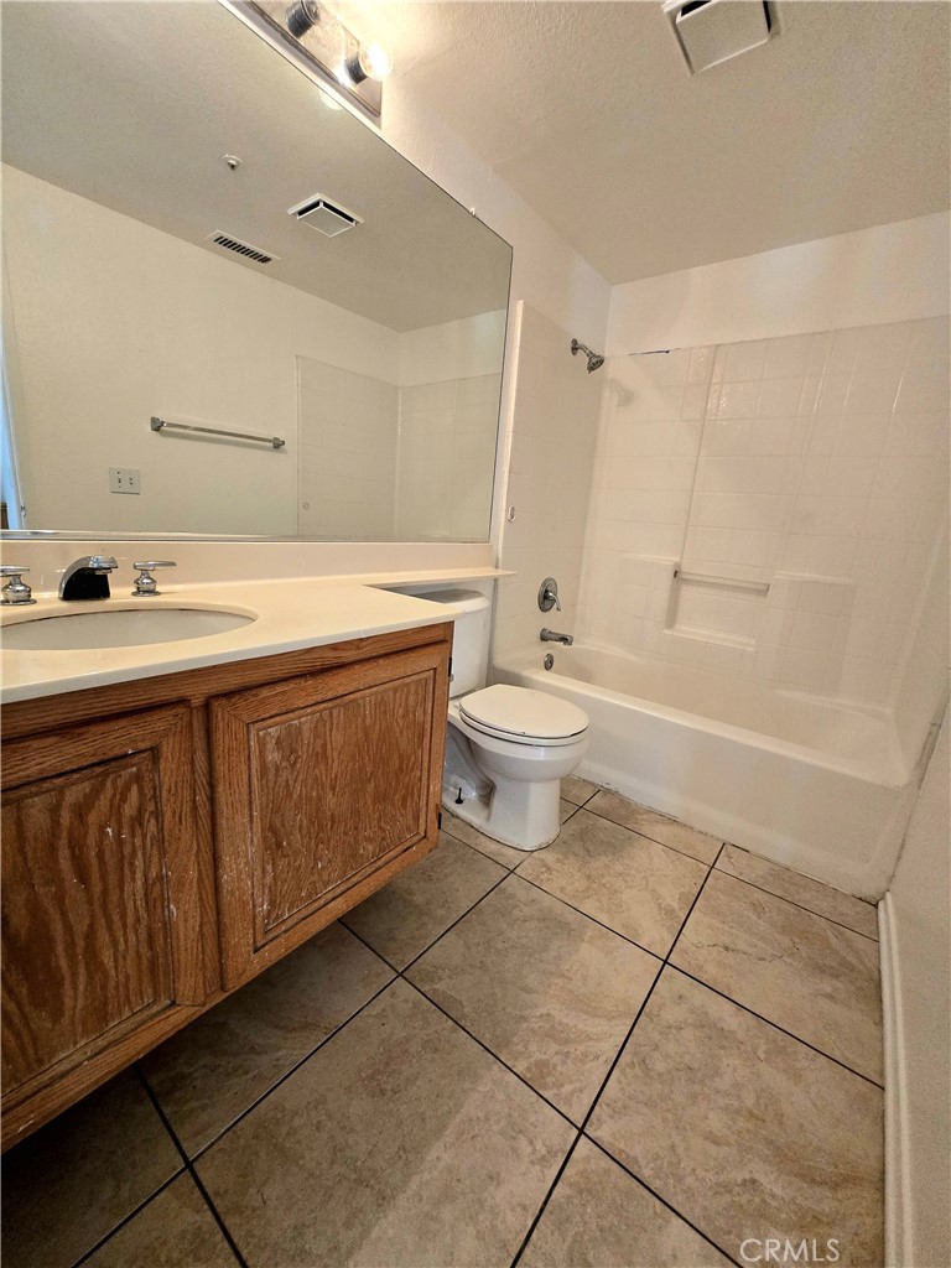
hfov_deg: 89.9
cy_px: 634
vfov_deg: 106.2
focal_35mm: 13
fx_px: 476
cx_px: 476
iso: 250
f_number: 2.2
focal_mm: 1.7
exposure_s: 1/60.2
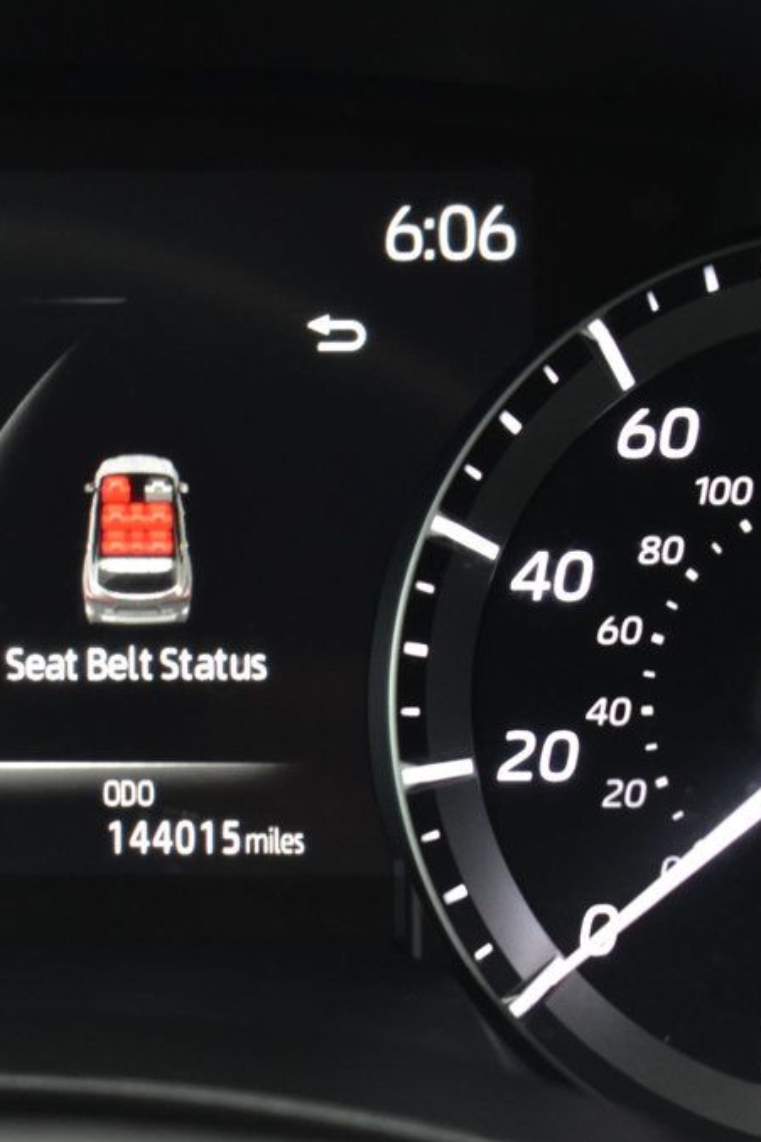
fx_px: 3958
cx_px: -25
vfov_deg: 16.4
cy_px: 568
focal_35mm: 125
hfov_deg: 10.9
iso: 1600
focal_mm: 55
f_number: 6.3
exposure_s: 1/15
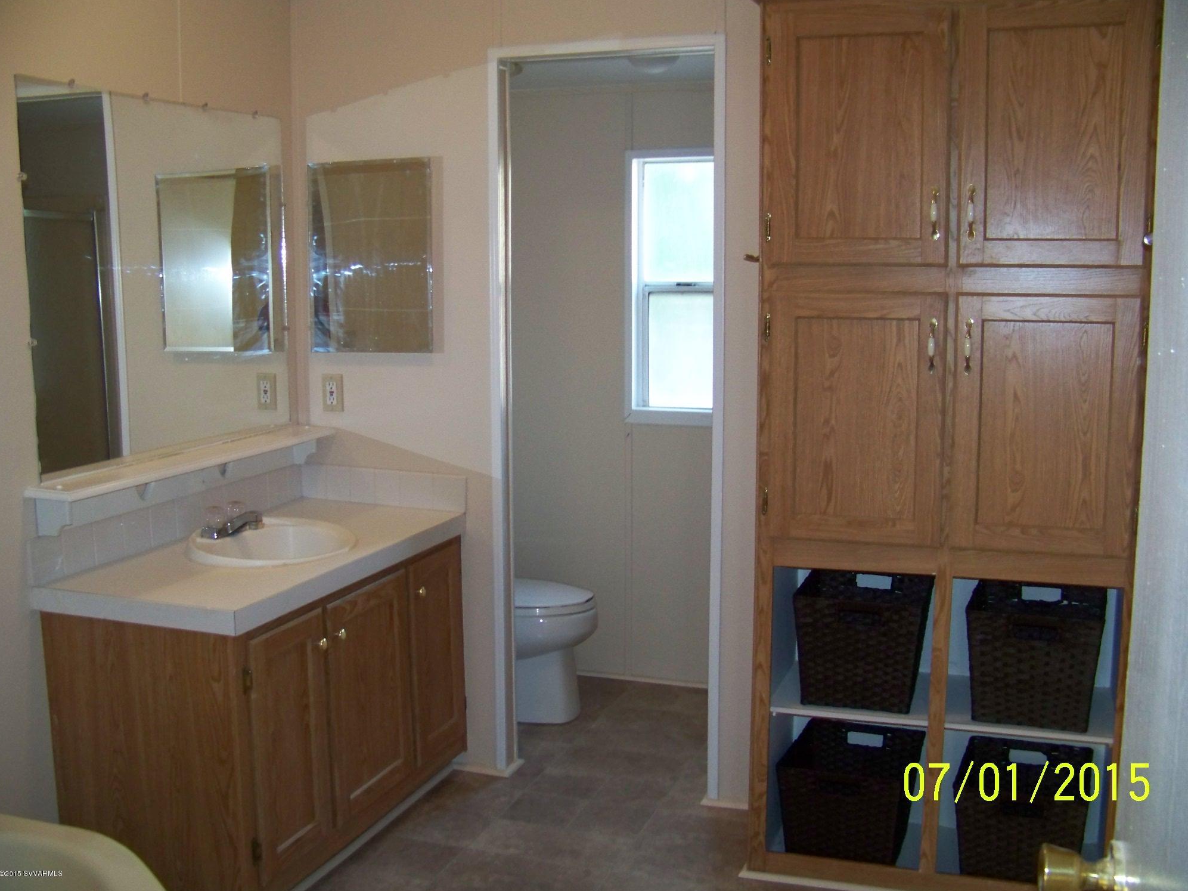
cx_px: 606
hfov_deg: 50.1
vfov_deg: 38.7
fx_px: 1270
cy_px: 446
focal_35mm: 37
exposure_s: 1/30
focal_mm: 5.85
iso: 200
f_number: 2.8
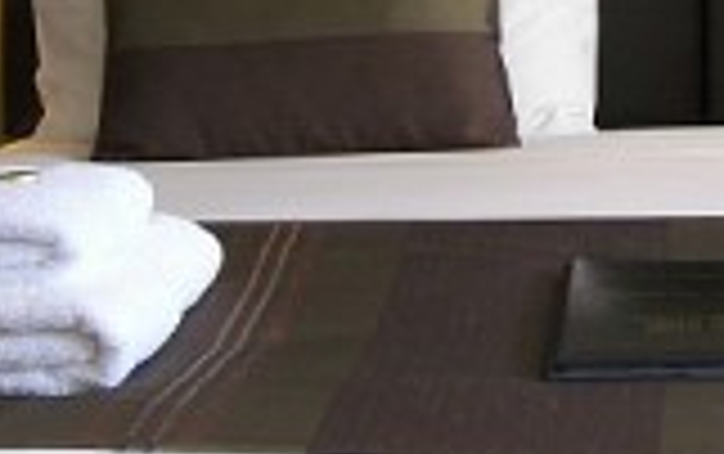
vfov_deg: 9.3
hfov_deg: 14.9
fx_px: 2726
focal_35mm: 138
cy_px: -162
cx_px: 666
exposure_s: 1/30
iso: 100
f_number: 3.2
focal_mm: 8.7
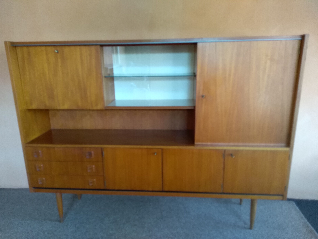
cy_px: 120
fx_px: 239
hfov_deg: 67.3
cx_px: 159
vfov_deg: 53.1
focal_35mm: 26
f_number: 2
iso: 489
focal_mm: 3.54
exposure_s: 1/33.3
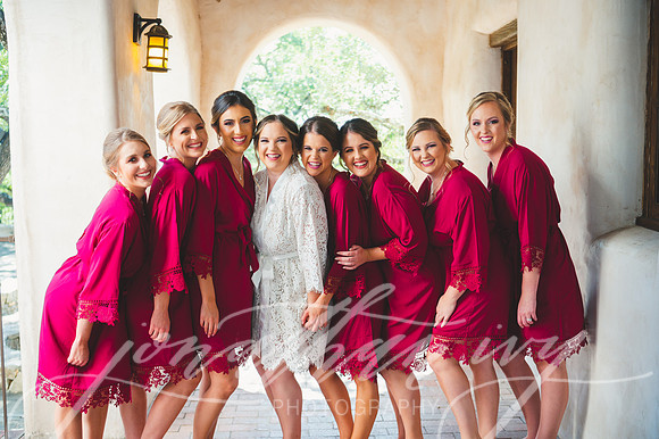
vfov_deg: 33.4
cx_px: 330
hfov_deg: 48.5
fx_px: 732
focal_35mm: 40
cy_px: 220
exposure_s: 1/160
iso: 250
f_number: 2.8
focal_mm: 40
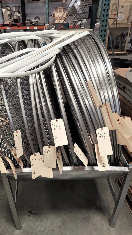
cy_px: 116
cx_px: 47
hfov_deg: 42.4
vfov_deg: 69.9
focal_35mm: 27
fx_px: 168
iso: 320
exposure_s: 1/33
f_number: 1.8
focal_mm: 5.23
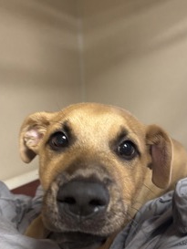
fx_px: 288
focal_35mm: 40
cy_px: 148
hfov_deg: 35.7
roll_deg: -0.8
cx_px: 121
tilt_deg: -10.3
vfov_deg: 46.5
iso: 400
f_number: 1.6
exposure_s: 1/60
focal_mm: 5.96
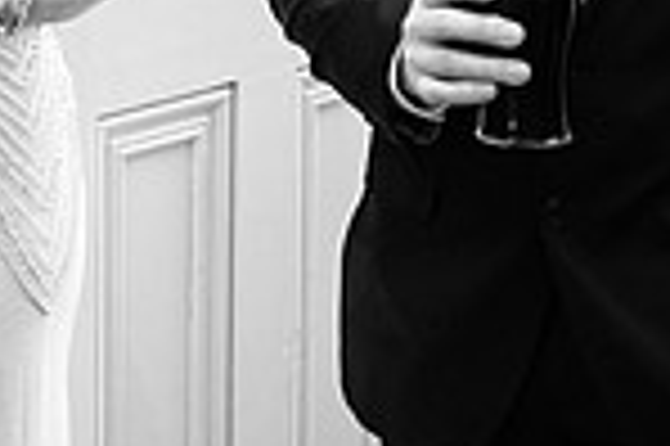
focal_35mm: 102
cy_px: -208
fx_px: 1896
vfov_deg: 12.7
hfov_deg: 18.6
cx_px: -207
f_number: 1.6
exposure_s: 1/160
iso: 2000
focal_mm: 16
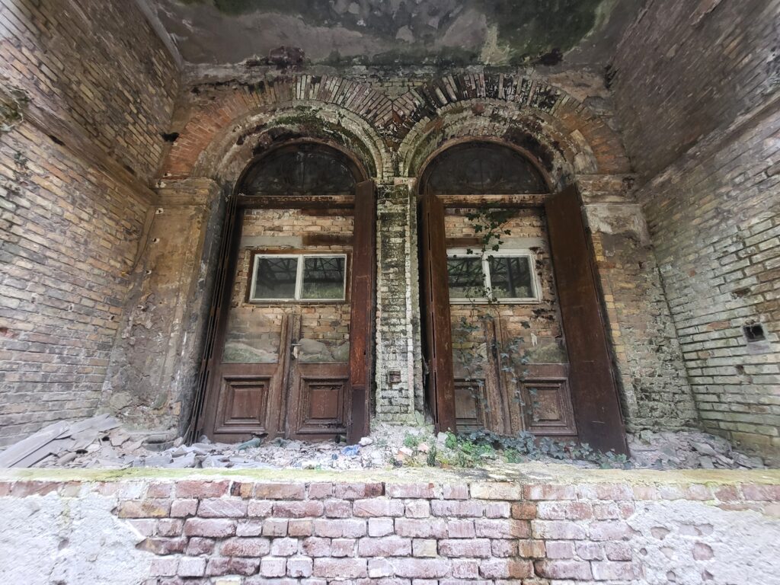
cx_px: 390
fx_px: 293
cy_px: 292
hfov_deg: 106.2
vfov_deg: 89.9
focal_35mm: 13
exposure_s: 1/50
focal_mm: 1.74
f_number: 2.2
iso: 125
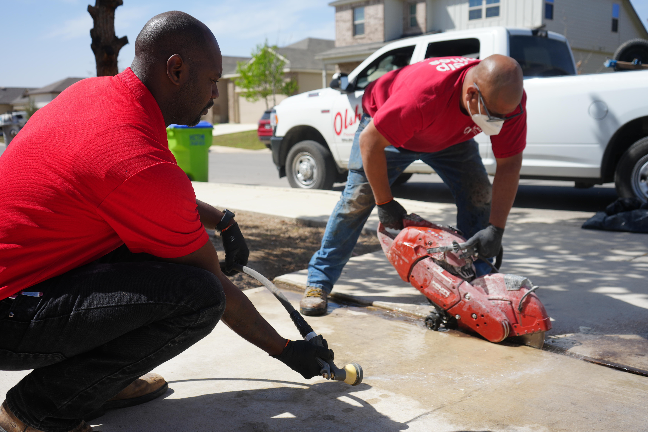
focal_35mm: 34
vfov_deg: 38.9
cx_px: 324
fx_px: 612
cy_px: 216
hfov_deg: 55.8
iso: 100
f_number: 5
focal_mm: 34
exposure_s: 1/640
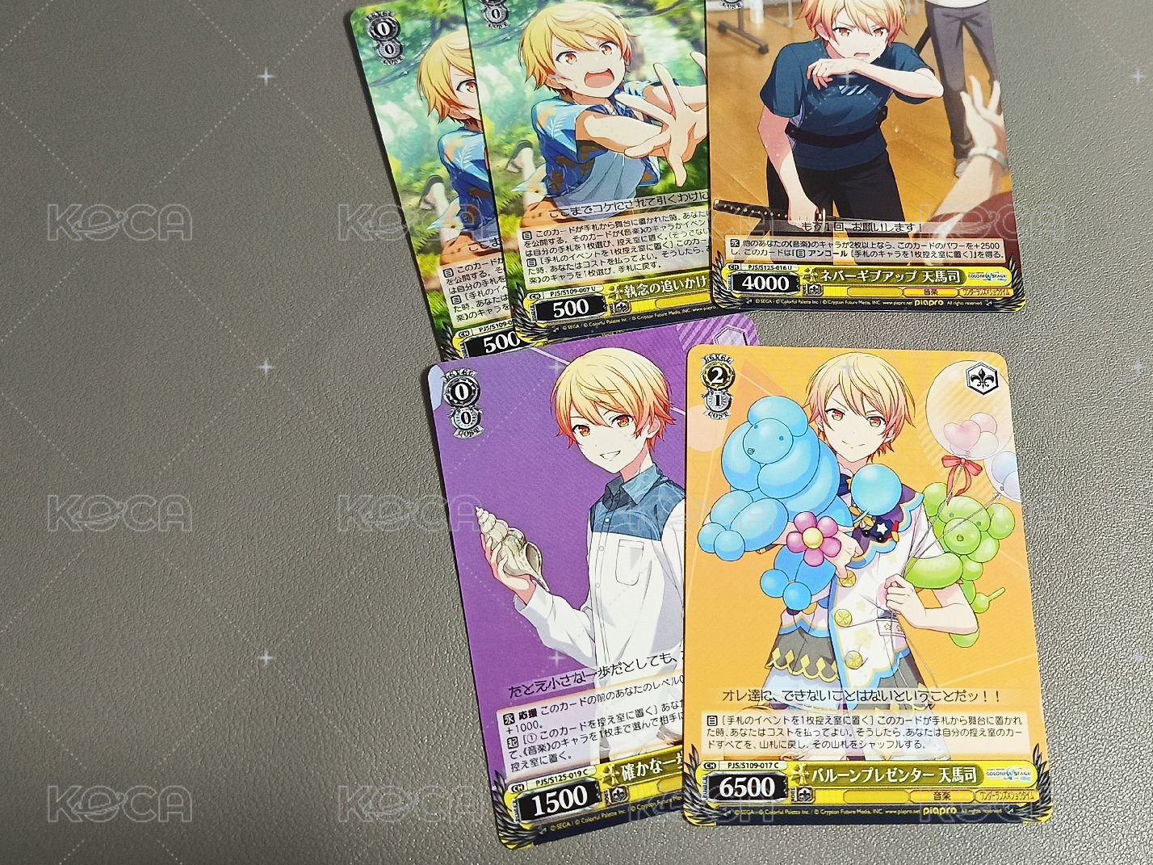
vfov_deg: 36.7
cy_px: 367
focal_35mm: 39
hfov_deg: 47.2
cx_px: 750
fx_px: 1299
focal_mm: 5.24
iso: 800
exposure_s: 1/60
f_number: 1.75
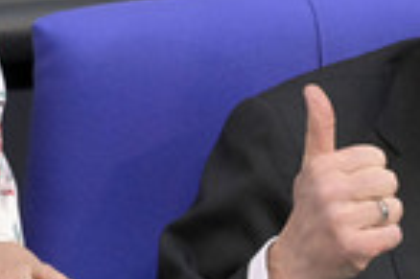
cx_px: 502
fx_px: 18028
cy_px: 196
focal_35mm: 1547
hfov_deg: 1.3
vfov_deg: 0.9
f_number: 5.6
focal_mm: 500
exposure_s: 1/400
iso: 10000
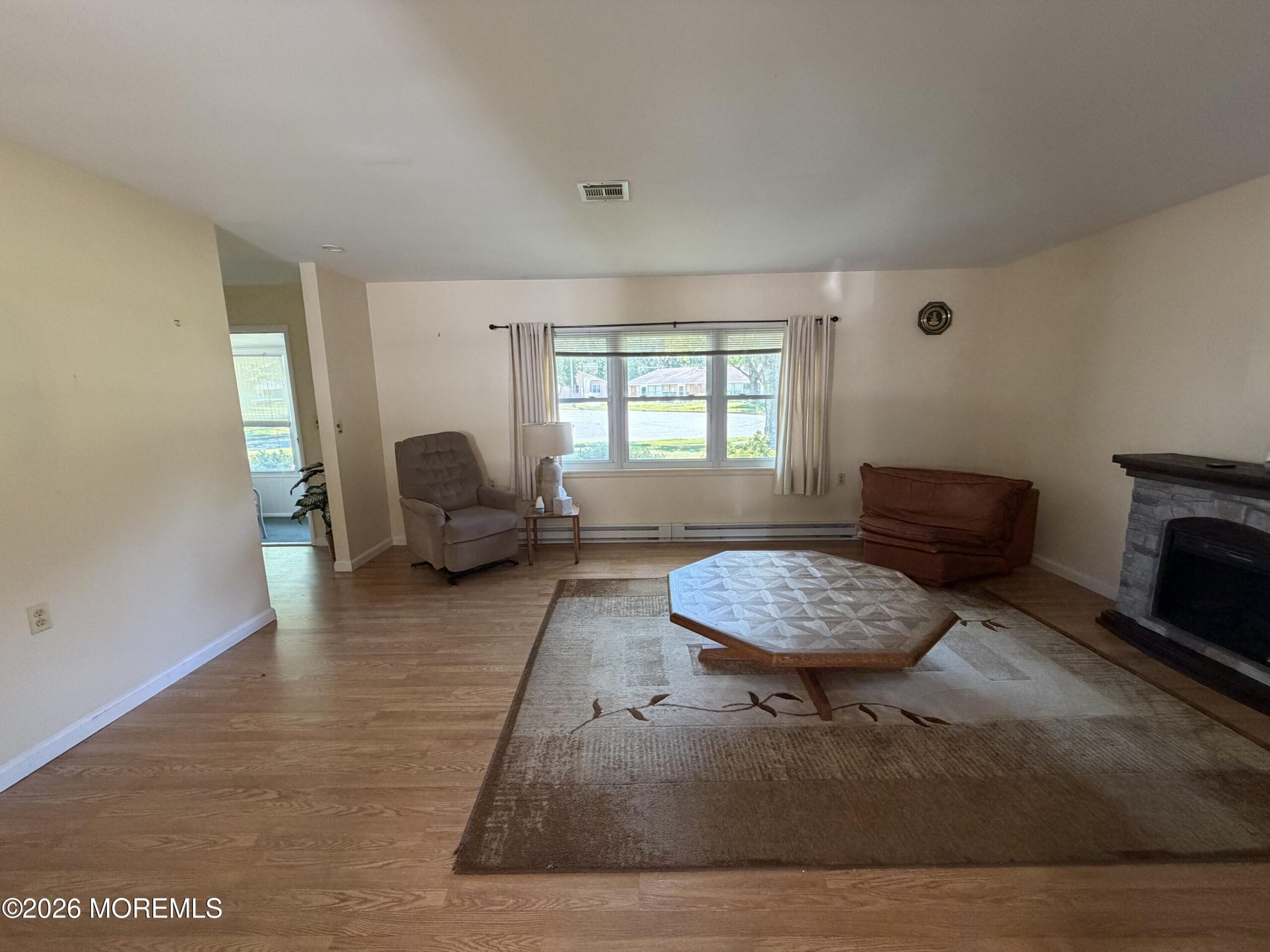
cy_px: 476
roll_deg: +1.7
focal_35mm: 14
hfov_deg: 102.1
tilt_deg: -9.6
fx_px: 514
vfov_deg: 85.7
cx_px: 635
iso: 320
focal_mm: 2.22
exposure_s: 1/68
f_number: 2.2
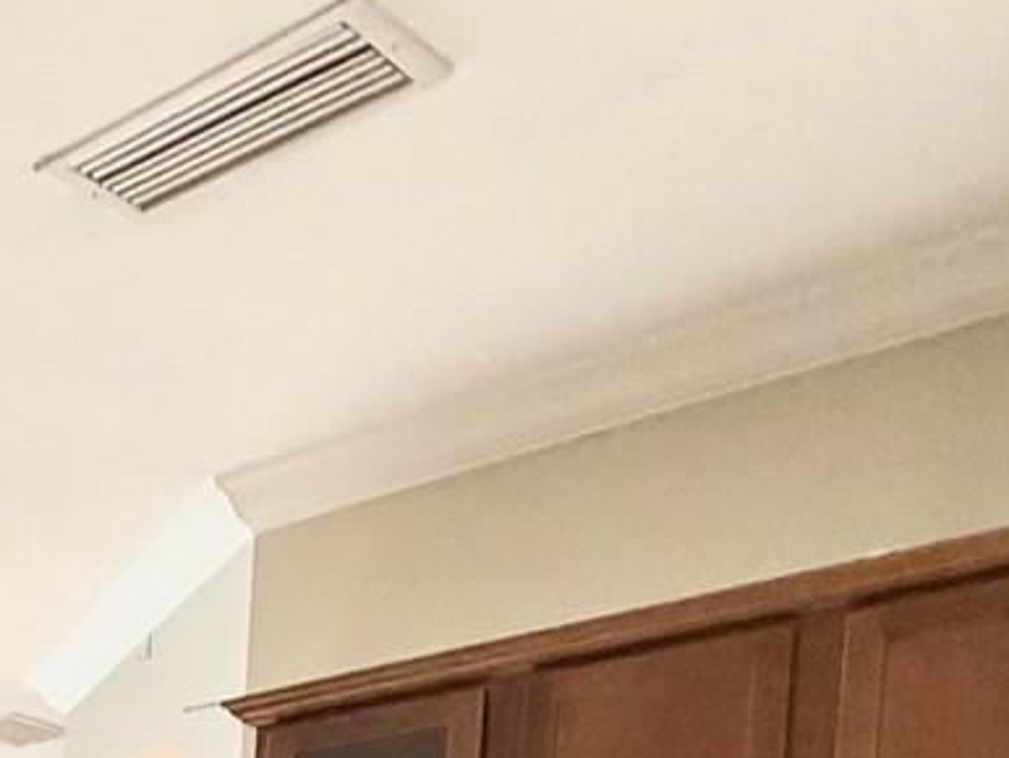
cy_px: 1333
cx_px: -674
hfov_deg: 23.1
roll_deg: +0.9
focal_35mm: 58
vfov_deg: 19.5
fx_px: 1692
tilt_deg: -5.3
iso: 400
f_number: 2.2
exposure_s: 1/60
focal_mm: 2.22
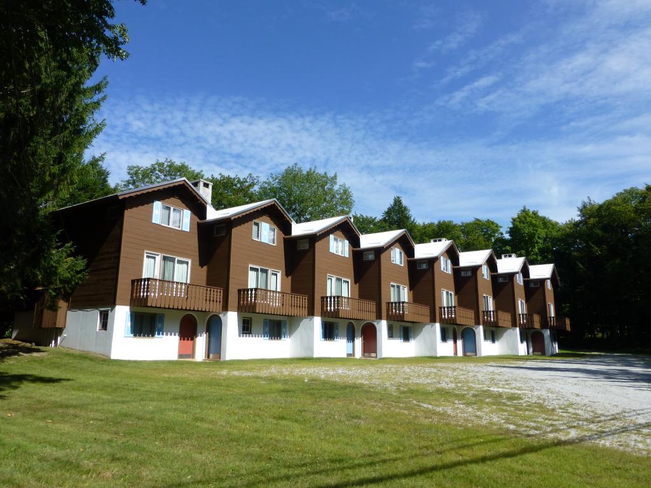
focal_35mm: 24
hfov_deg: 71.6
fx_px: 451
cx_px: 326
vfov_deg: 56.8
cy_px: 244
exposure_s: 1/800
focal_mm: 4.3
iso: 100
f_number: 4
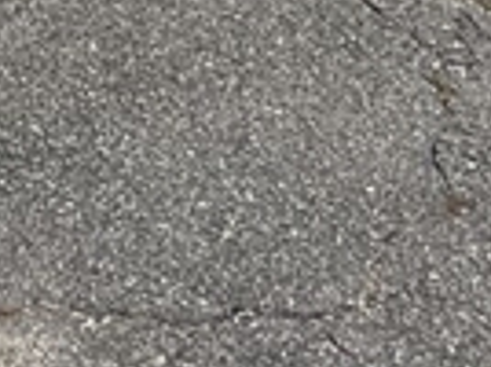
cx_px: -88
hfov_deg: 17.6
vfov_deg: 9.6
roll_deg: -1.1
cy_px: -826
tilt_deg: +3.9
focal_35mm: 107
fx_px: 1515
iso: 50
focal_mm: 2.22
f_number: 2.2
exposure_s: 1/651
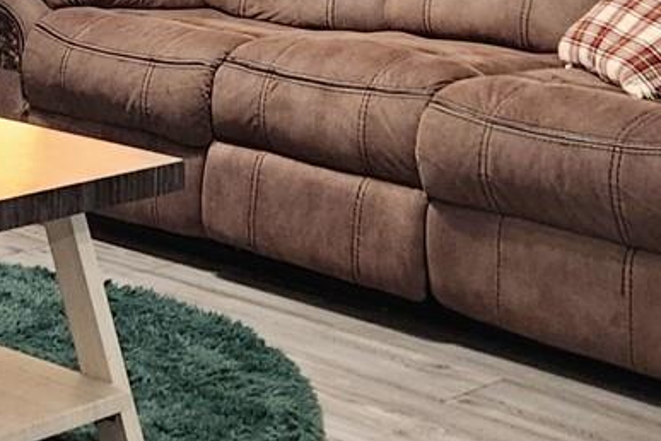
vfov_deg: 13.3
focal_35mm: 99
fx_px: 1818
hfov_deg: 20.4
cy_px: -145
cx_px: 155
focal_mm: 5.4
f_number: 1.8
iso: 800
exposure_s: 1/120
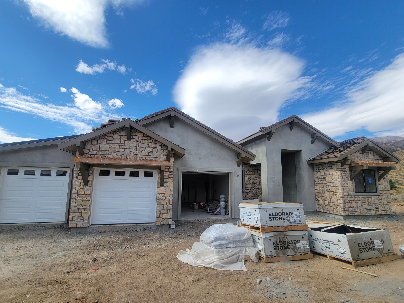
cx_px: 194
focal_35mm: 14
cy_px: 159
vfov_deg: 85.6
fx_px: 163
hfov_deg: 102.0
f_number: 2.2
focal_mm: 2.2
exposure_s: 1/1567
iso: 50
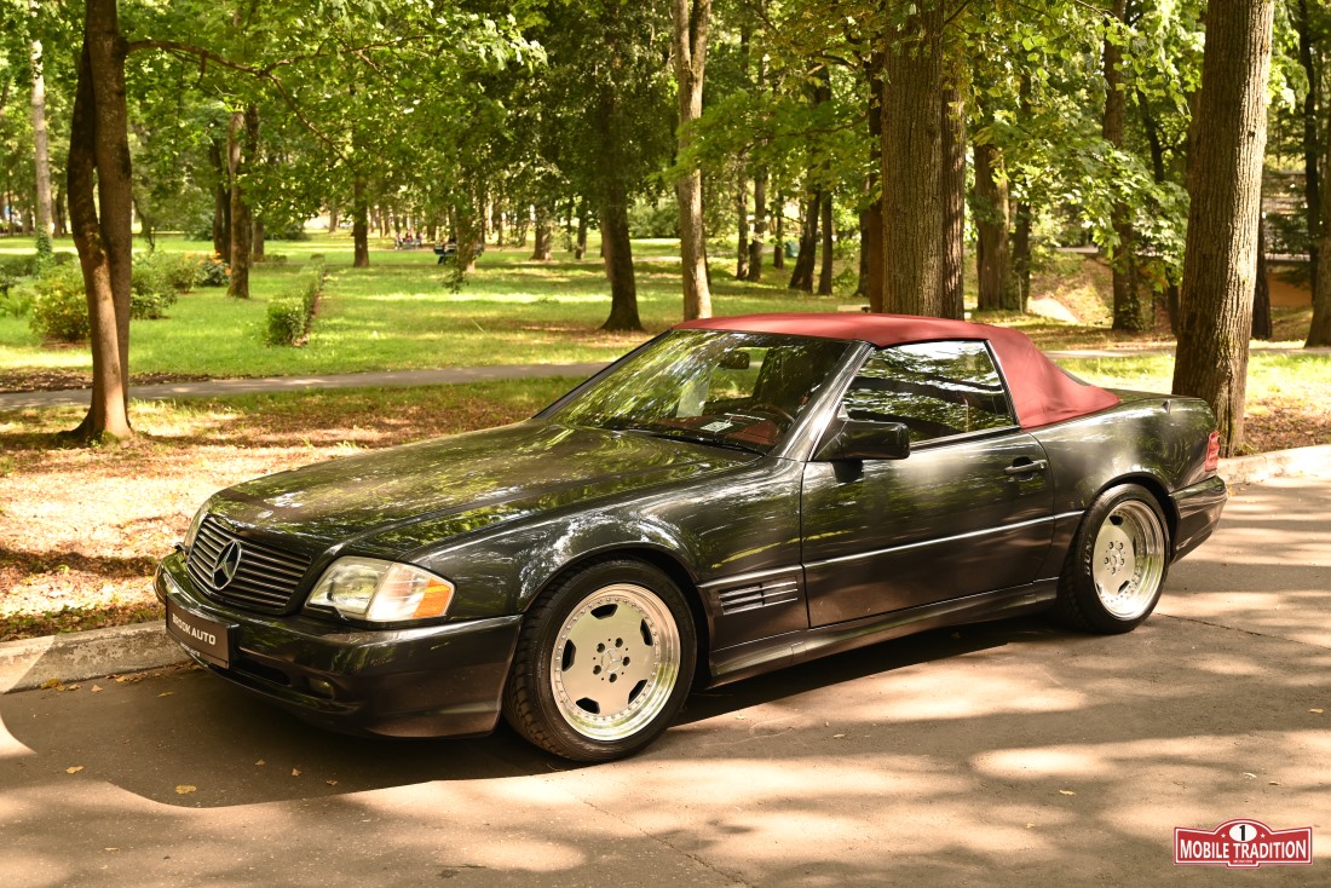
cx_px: 666
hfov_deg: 49.5
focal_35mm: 39
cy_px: 444
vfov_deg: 34.2
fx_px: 1442
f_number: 4
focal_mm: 39
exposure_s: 1/160
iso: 320
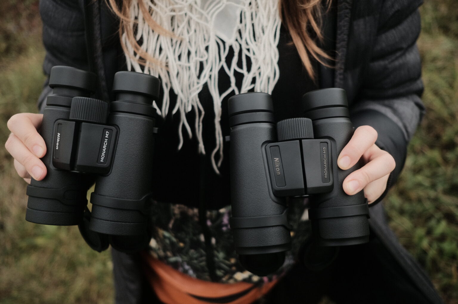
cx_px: 229
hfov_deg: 54.5
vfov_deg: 37.8
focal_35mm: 35
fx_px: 445
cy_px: 152
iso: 800
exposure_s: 1/800
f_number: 2
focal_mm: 23
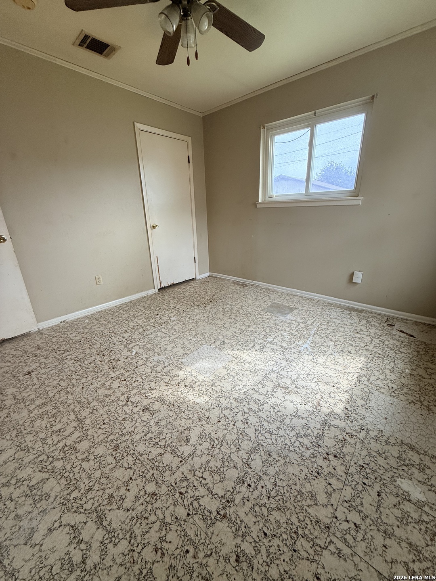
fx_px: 235
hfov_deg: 85.7
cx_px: 218
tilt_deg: -18.5
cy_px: 290
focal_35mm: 14
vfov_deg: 102.1
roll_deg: +2.1
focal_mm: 2.22
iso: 125
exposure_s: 1/99
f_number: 2.2
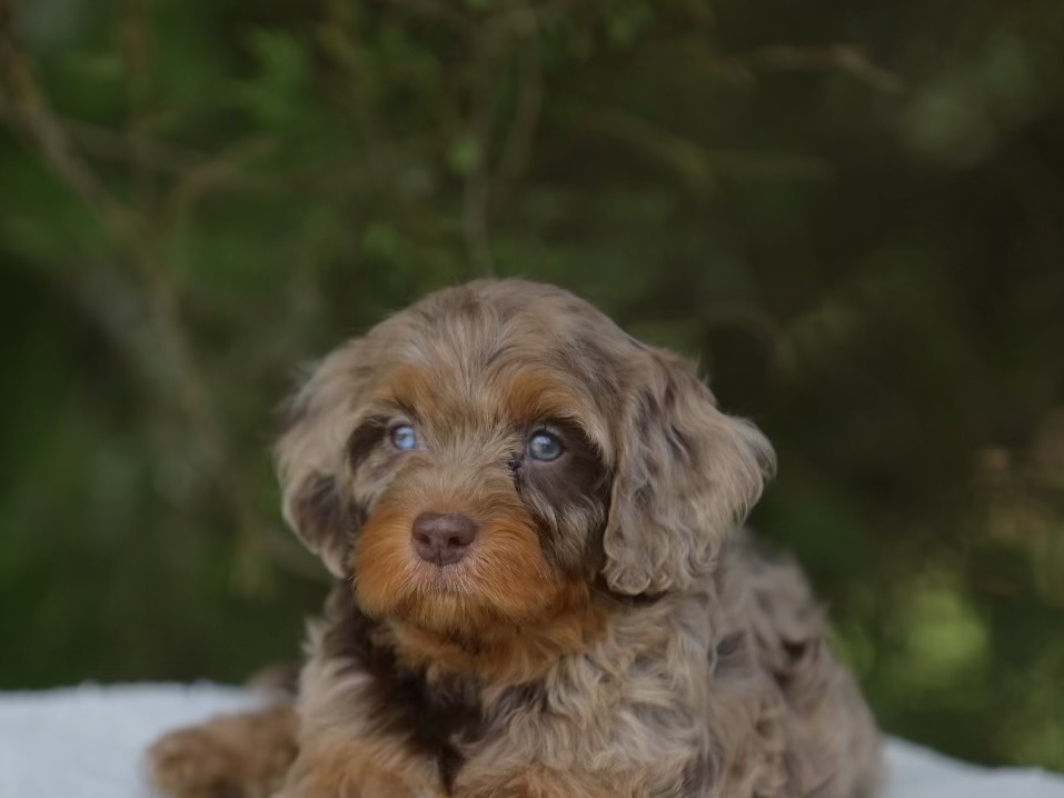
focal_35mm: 179
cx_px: 419
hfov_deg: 11.0
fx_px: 5503
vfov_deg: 8.3
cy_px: 551
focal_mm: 110
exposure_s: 1/1000
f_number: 2.8
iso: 100
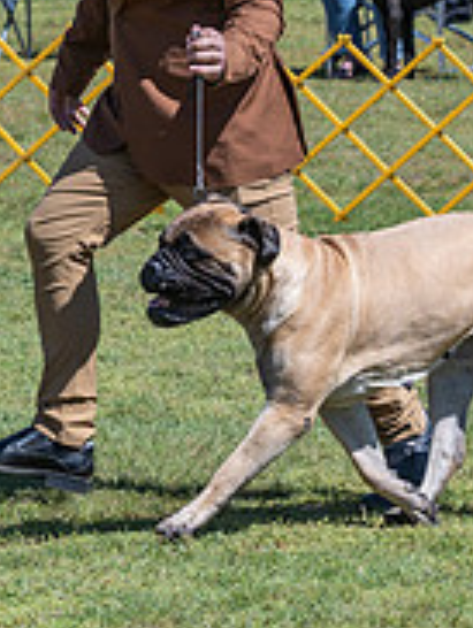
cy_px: 49
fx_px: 6344
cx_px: 196
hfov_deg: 4.3
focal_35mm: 349
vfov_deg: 5.7
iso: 160
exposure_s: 1/640
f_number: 6.3
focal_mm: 90
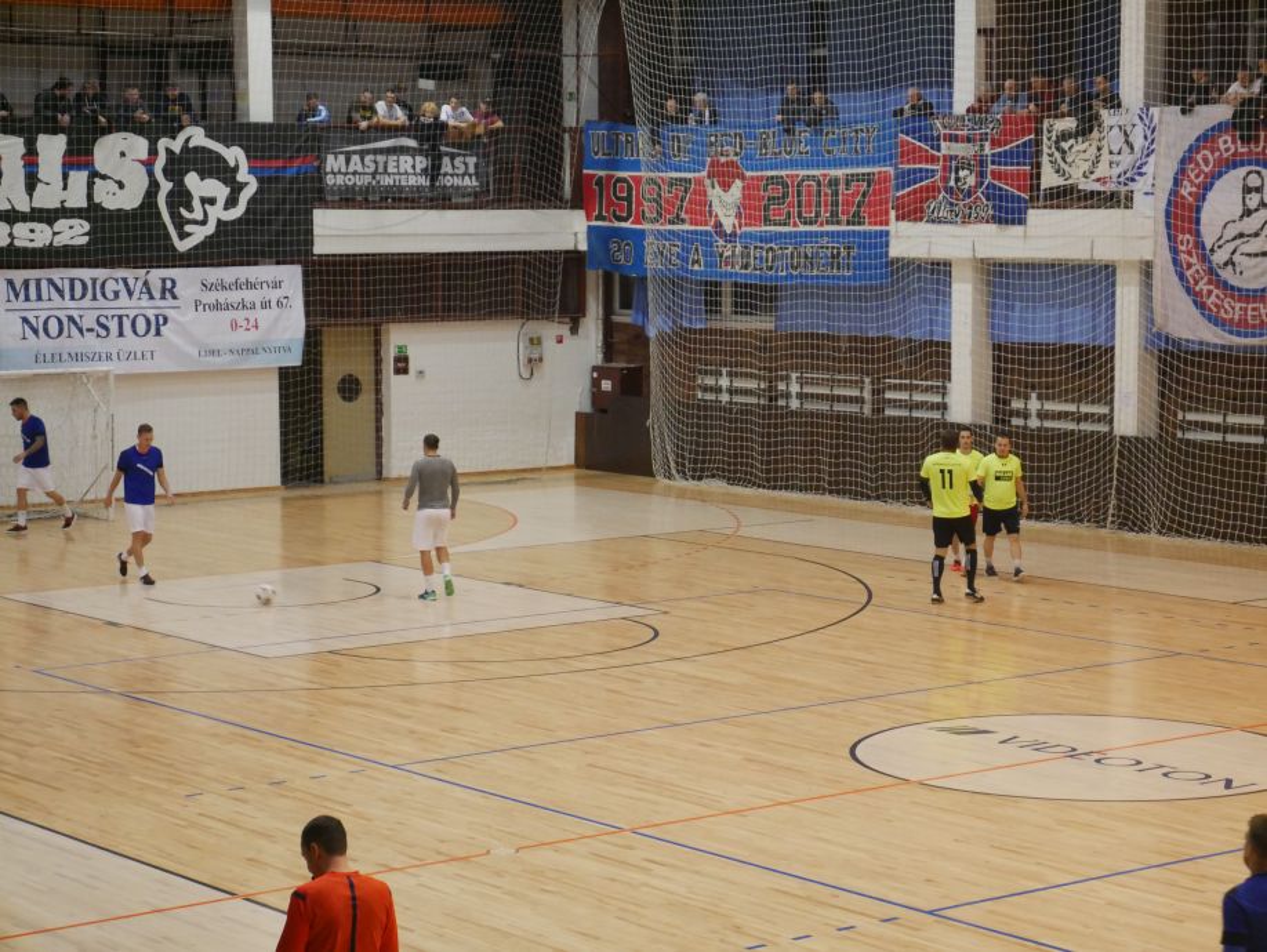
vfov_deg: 17.6
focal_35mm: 84
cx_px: 634
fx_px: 3077
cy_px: 476
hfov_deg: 23.3
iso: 3200
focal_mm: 42
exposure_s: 1/100
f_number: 5.6
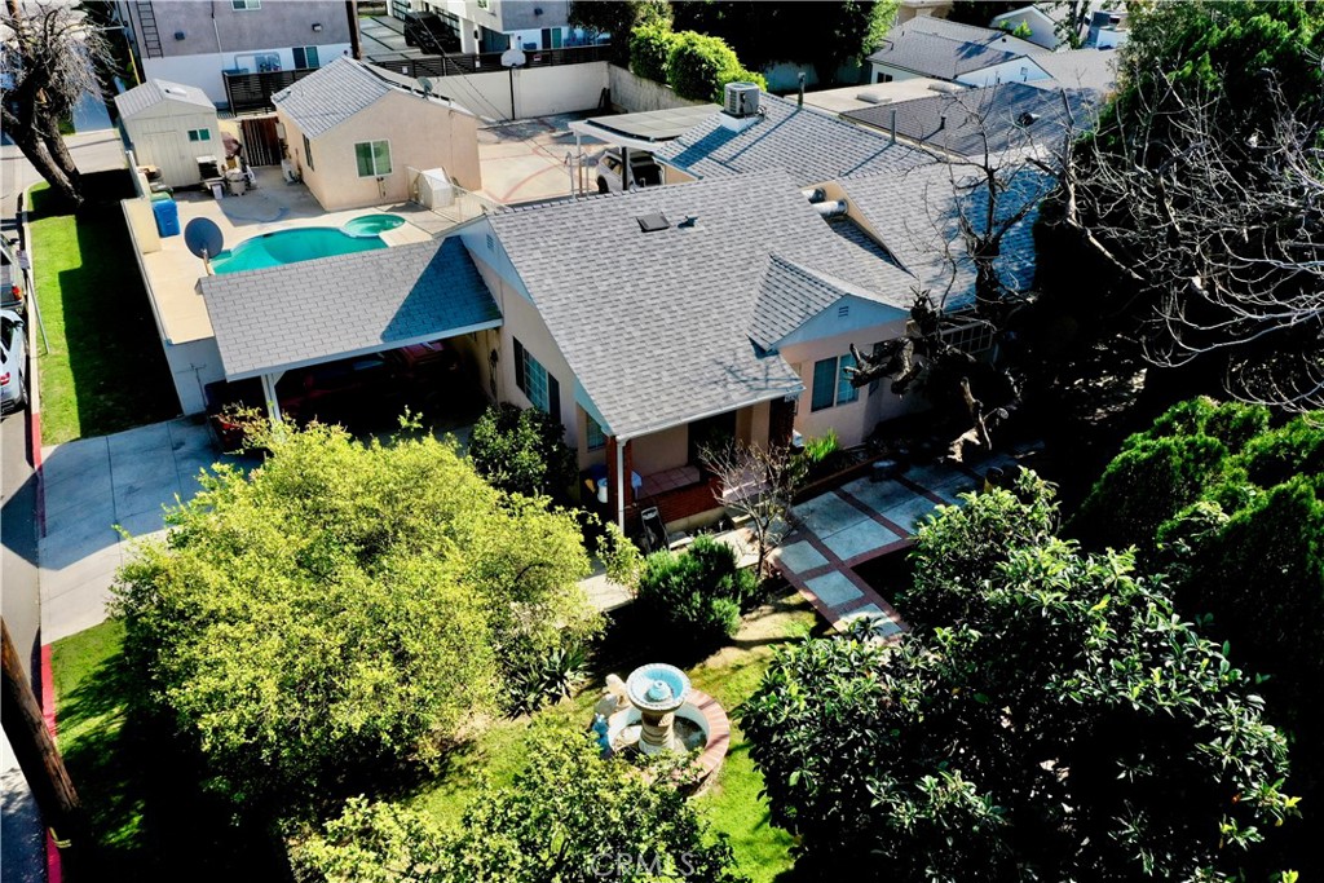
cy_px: 442
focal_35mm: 28
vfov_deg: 46.4
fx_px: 1030
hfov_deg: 65.5
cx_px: 662
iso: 100
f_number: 6.3
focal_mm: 10.26
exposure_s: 1/500
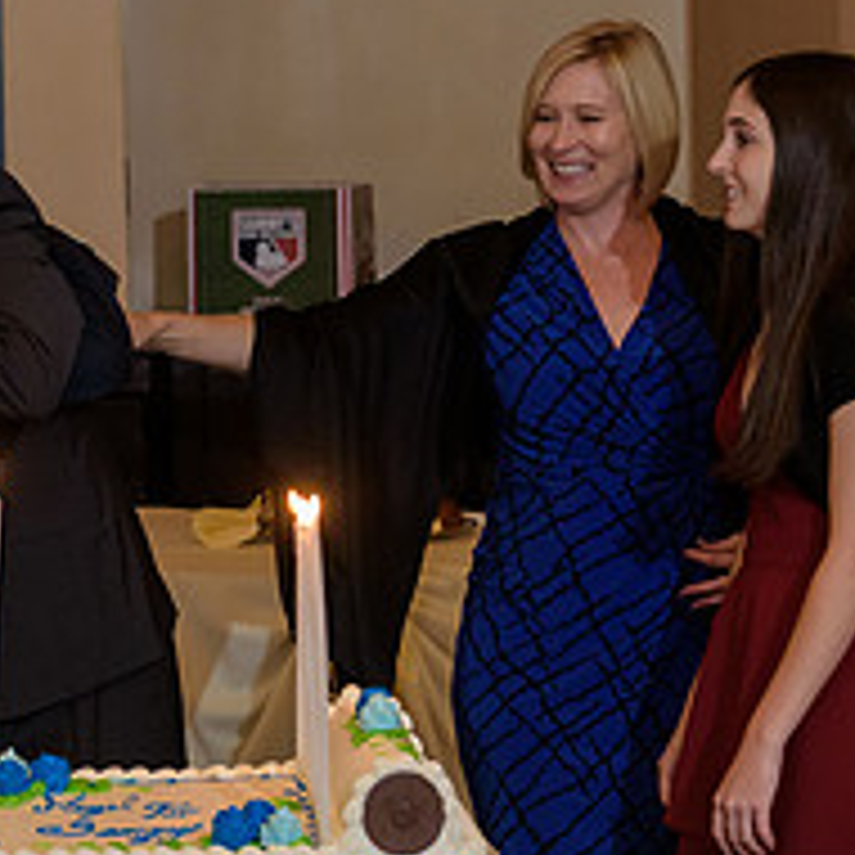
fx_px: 3633
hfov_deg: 13.2
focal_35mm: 130
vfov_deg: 13.4
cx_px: -40
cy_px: 268
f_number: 3.2
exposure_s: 1/160
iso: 1600
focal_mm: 50
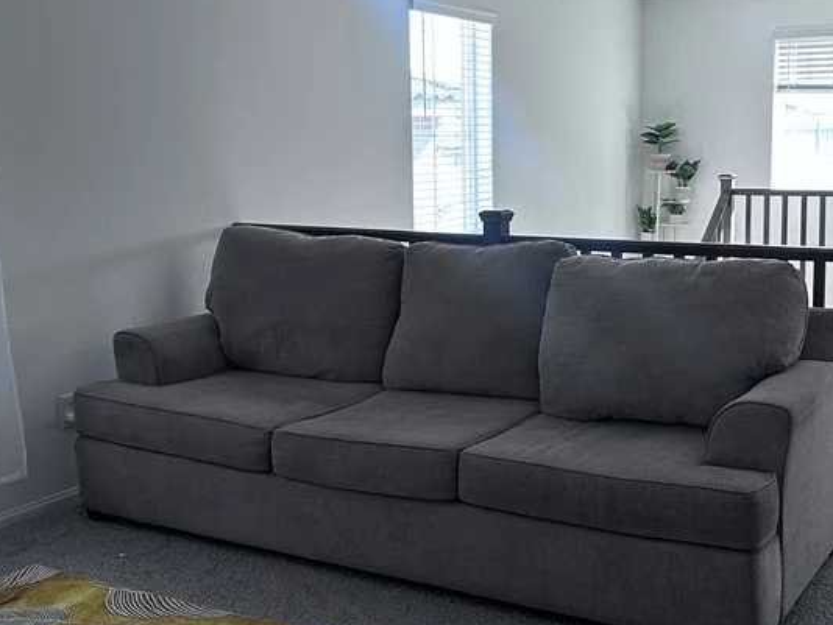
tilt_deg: -3.8
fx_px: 1107
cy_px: 267
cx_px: 513
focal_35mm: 46
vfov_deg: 31.5
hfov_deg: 41.0
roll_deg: +0.0
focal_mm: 6.86
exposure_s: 1/121
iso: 200
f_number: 1.78
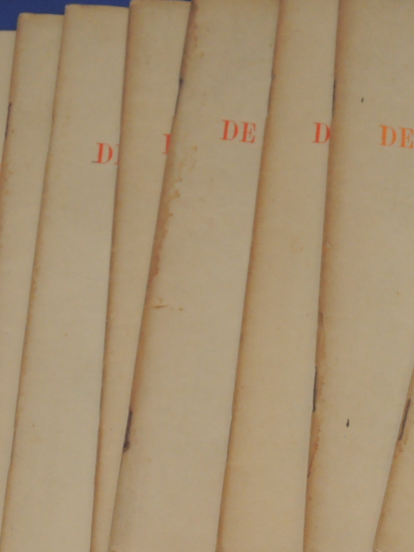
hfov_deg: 8.8
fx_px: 2661
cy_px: 380
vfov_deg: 11.8
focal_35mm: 167
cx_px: 426
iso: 200
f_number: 4.2
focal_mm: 11.1
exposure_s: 1/60
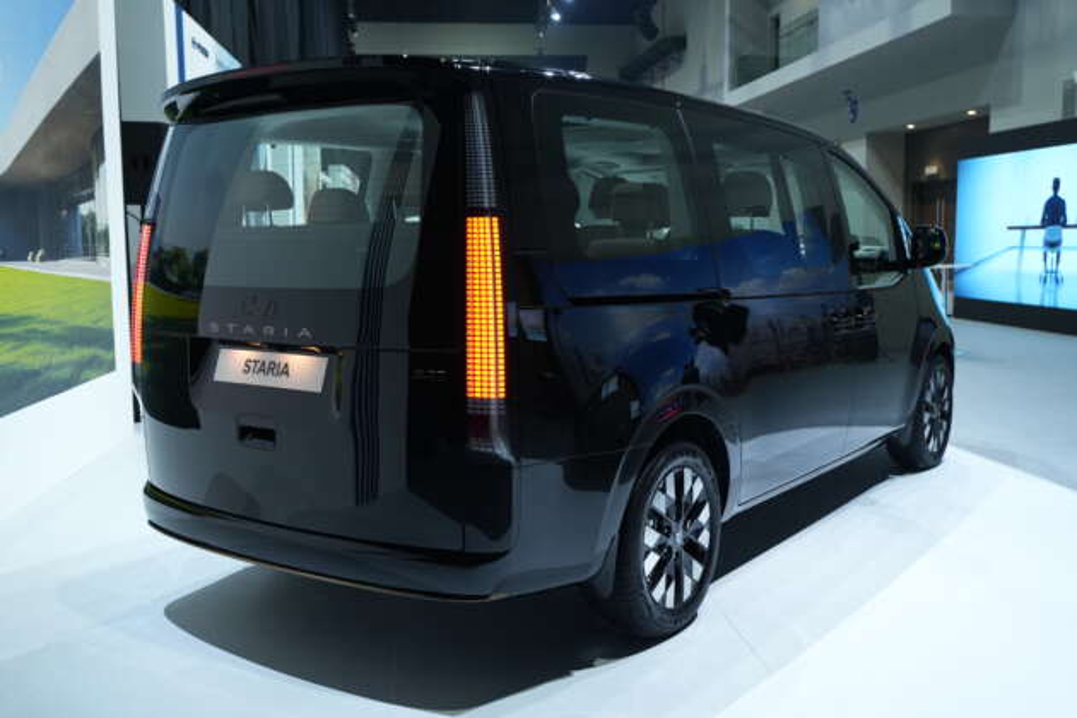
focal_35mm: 35
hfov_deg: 54.4
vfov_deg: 37.9
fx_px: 1047
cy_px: 359
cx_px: 538
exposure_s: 1/100
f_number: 4
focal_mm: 35
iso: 1600
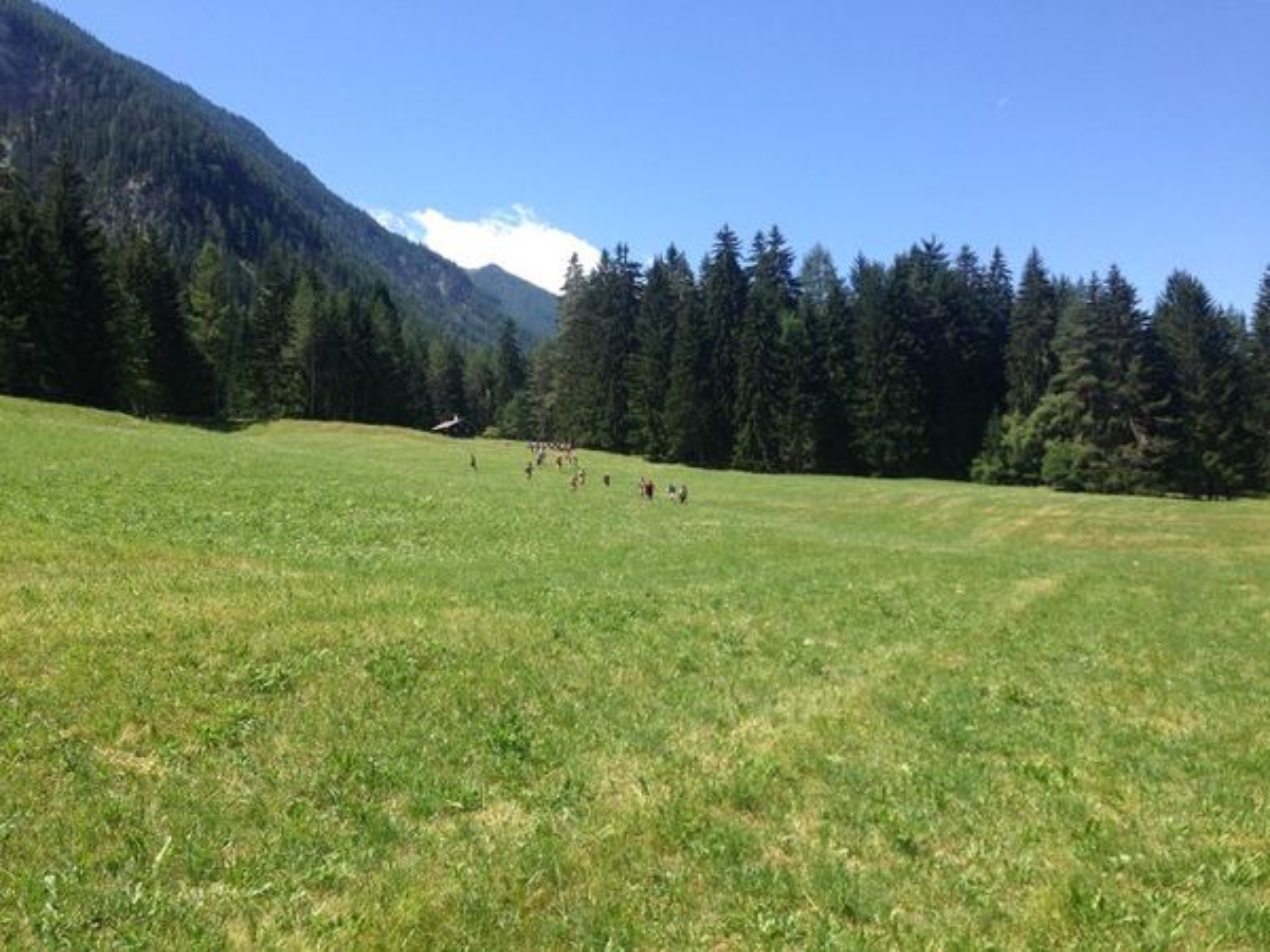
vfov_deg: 42.9
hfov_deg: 55.4
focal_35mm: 33
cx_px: 635
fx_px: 1211
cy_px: 476
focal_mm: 4.12
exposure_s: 1/985
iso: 50
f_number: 2.4
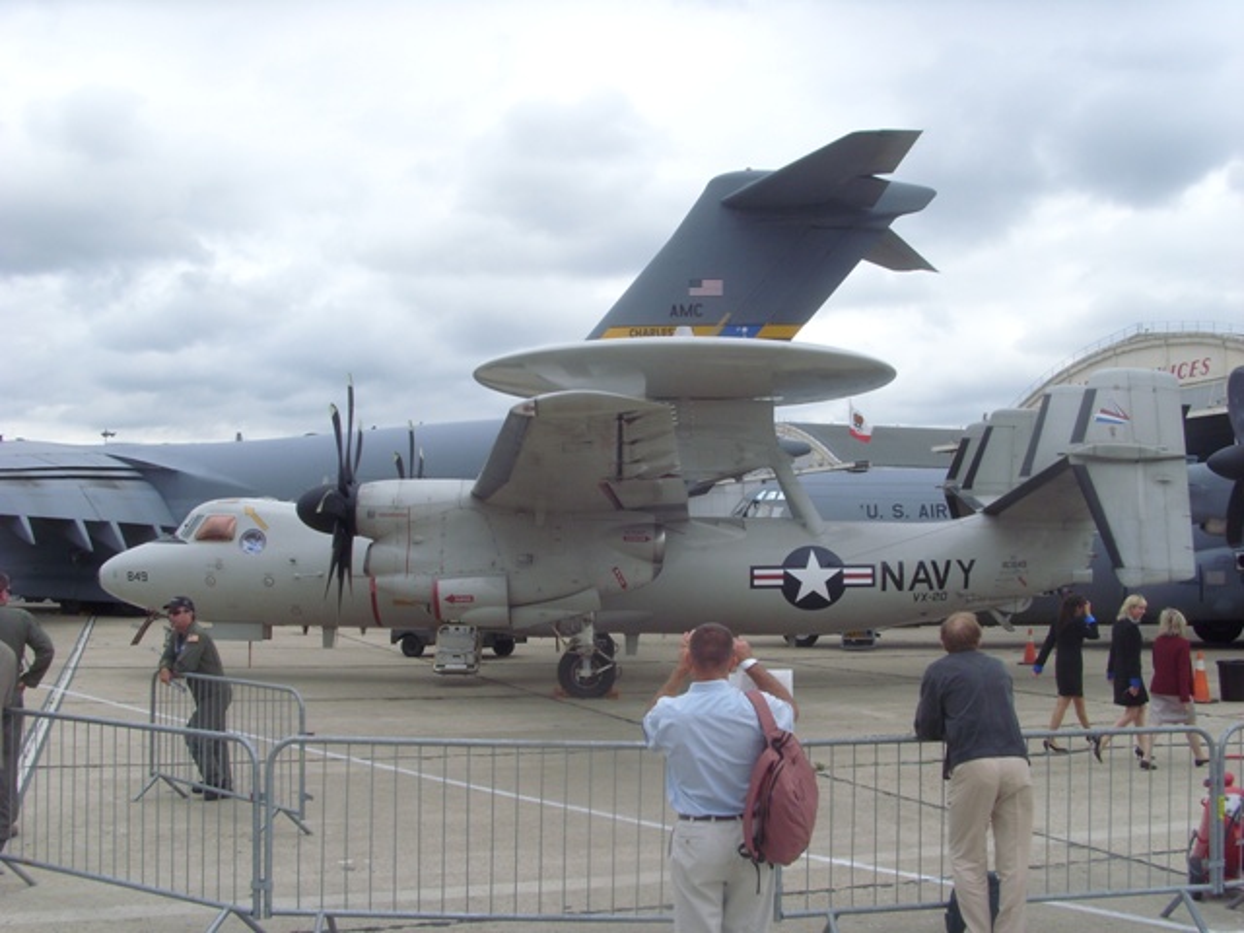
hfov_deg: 51.4
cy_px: 466
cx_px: 622
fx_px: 1294
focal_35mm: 36
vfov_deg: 39.7
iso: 80
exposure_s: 1/350
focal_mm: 6
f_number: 5.5
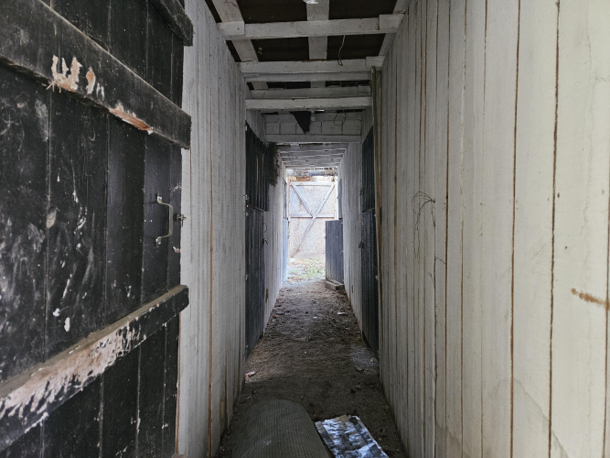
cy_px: 229
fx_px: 405
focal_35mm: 23
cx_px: 305
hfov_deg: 73.9
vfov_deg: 58.9
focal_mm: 5.4
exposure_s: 1/30
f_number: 1.8
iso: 640
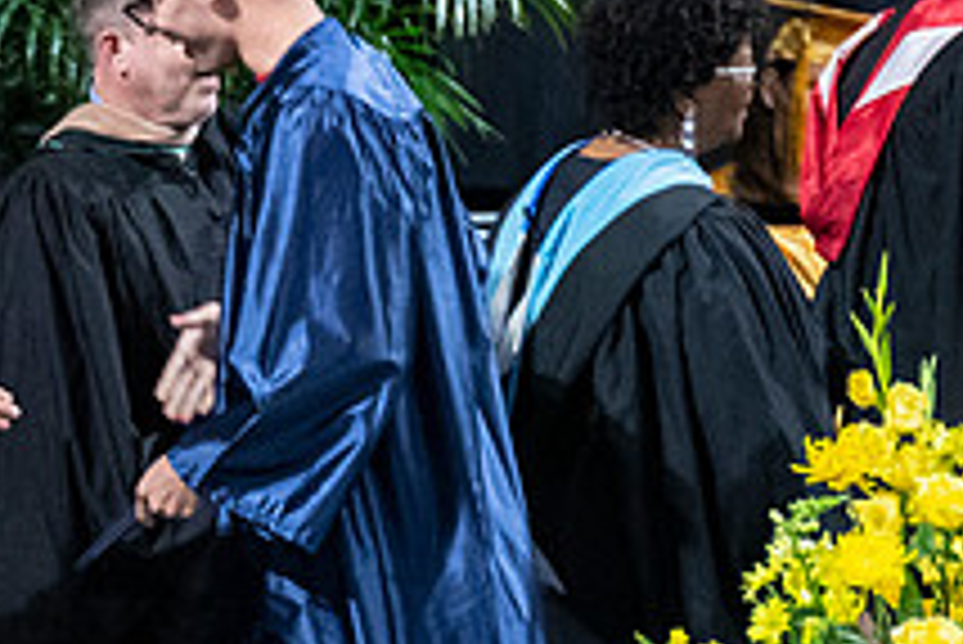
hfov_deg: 1.9
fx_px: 29364
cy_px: 529
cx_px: 340
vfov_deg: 1.3
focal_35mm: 1097
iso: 2000
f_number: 4
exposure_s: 1/200
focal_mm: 200
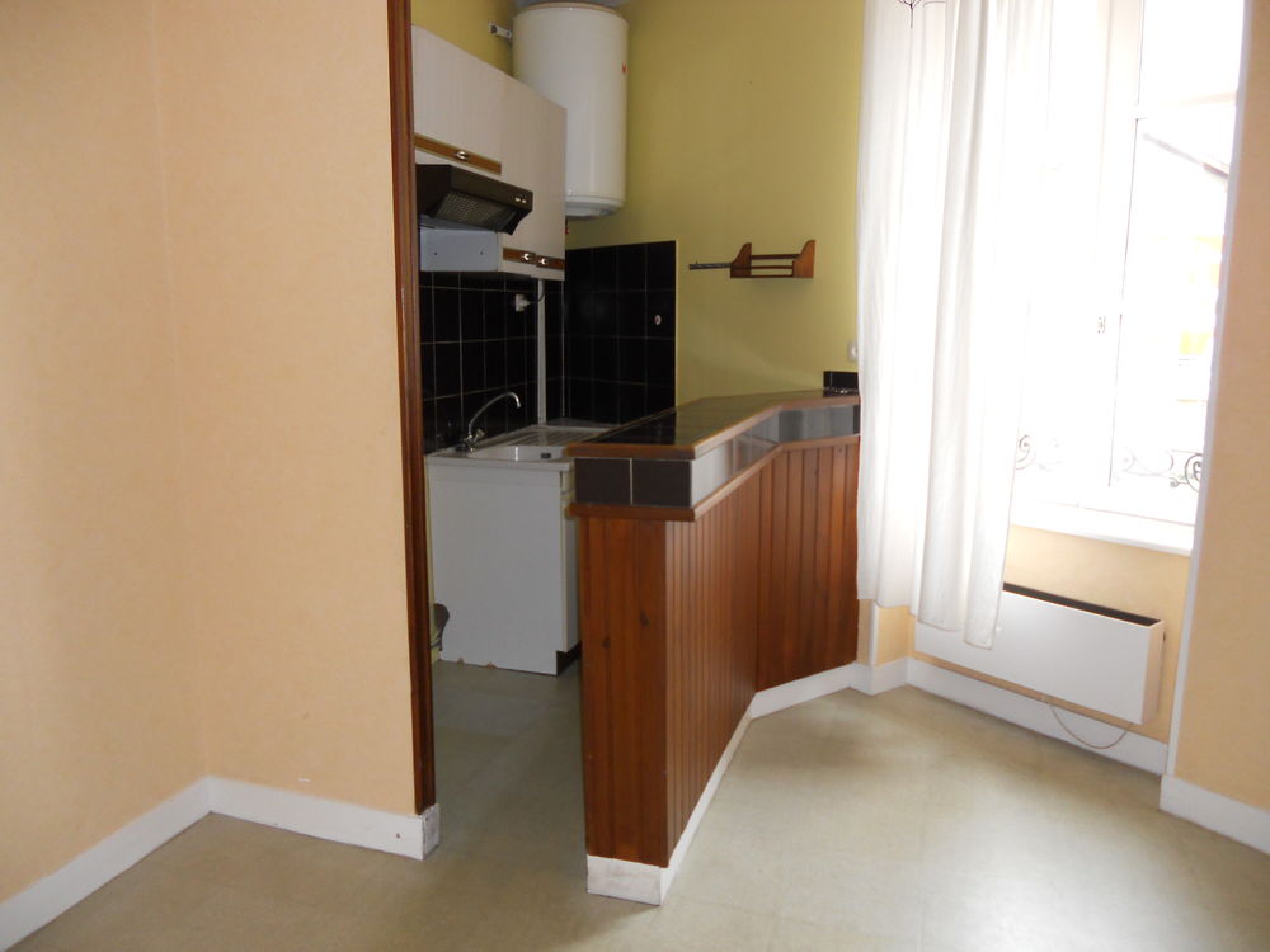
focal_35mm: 27
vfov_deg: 51.4
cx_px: 635
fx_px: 991
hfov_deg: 65.3
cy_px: 476
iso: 200
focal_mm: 4.9
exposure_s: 1/25
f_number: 3.2
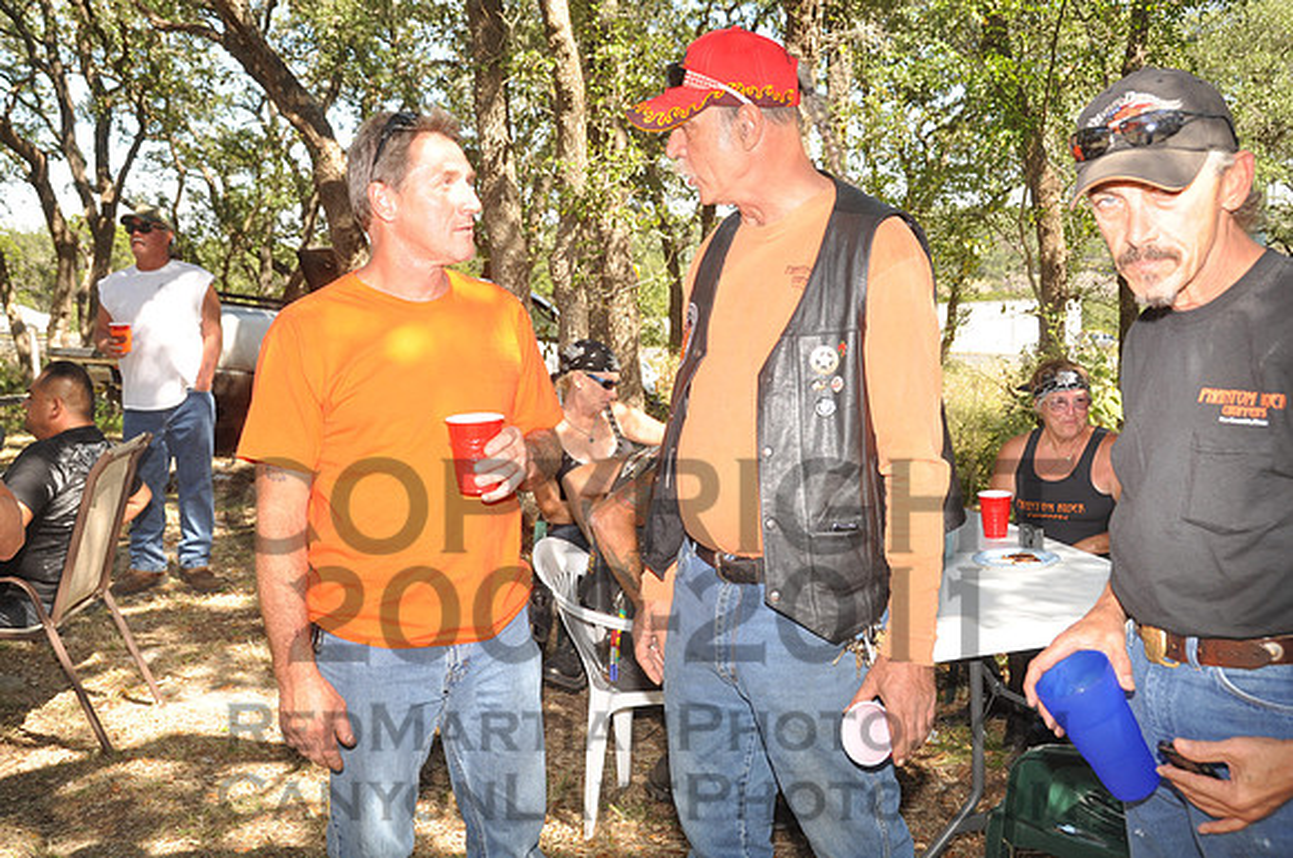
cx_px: 646
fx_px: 1399
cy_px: 429
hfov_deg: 49.6
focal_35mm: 39
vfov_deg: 34.1
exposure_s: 1/200
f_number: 6.7
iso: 200
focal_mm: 26
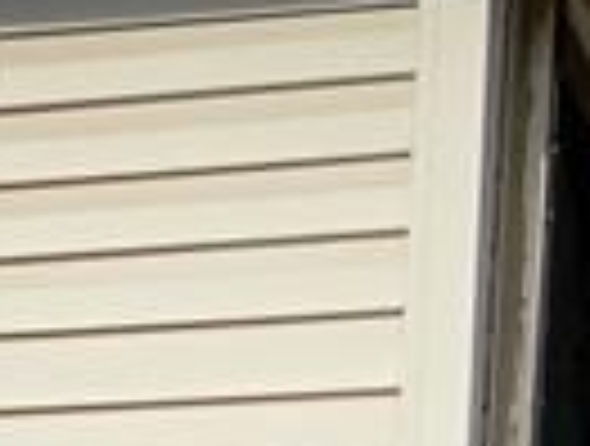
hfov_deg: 8.0
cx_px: -887
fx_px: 3863
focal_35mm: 226
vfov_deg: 6.3
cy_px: 1126
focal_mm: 3
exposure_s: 1/2058
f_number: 1.8
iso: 16
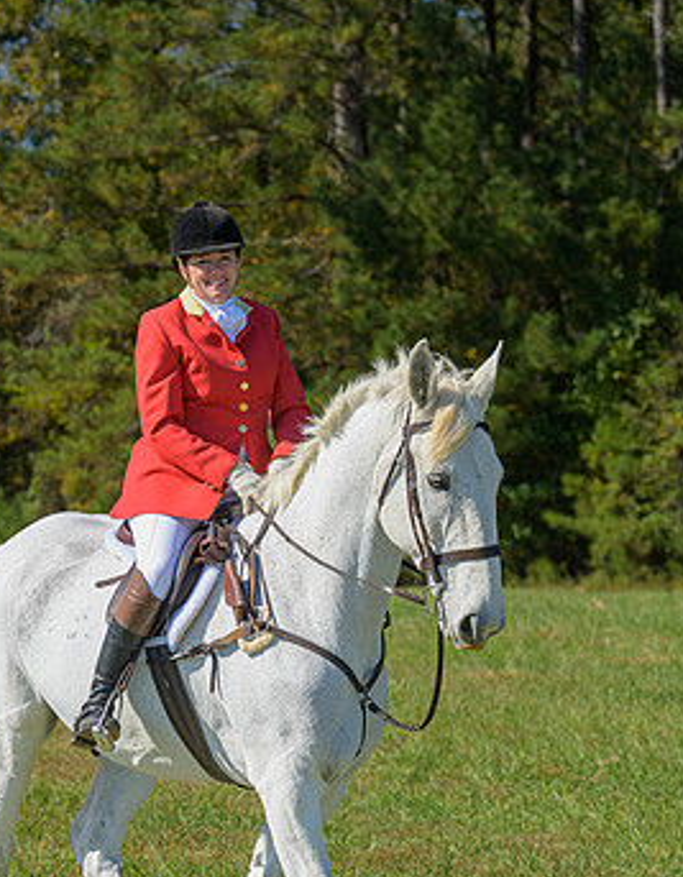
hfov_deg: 9.7
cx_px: 189
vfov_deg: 12.5
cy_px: 501
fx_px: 4009
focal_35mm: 156
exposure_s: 1/800
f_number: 4
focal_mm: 78
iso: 200
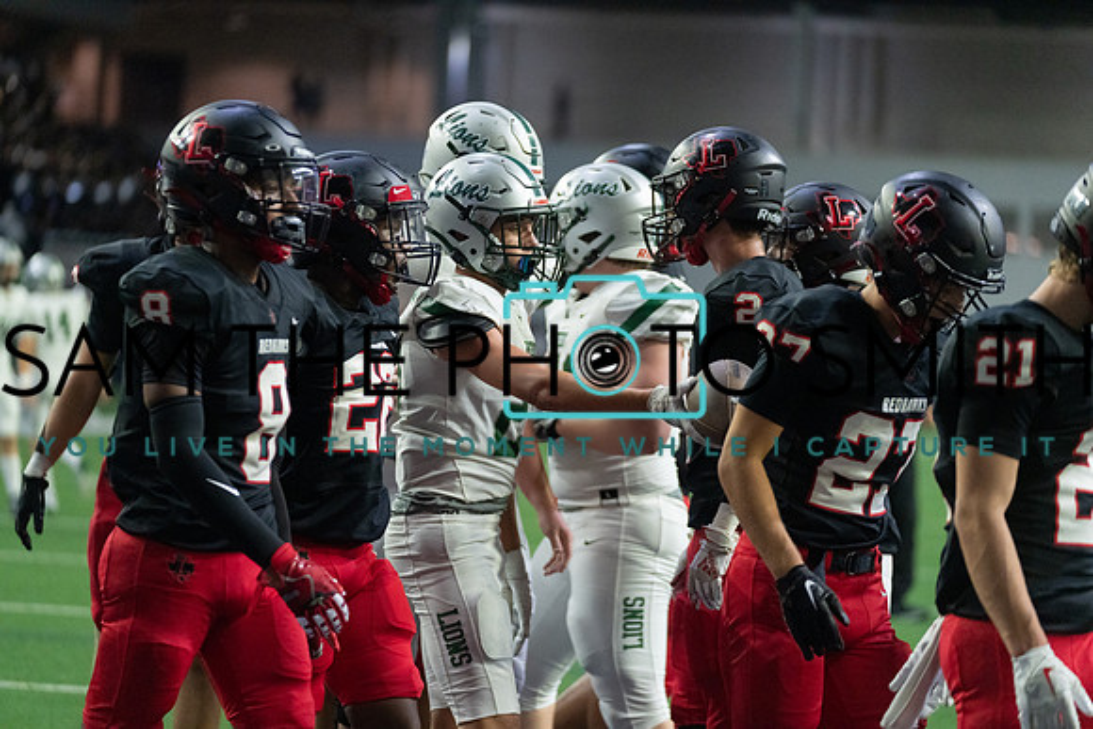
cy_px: 364
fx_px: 4676
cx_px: 546
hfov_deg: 13.3
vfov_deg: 8.9
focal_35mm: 154
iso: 6400
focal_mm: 154
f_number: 2.8
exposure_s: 1/1250
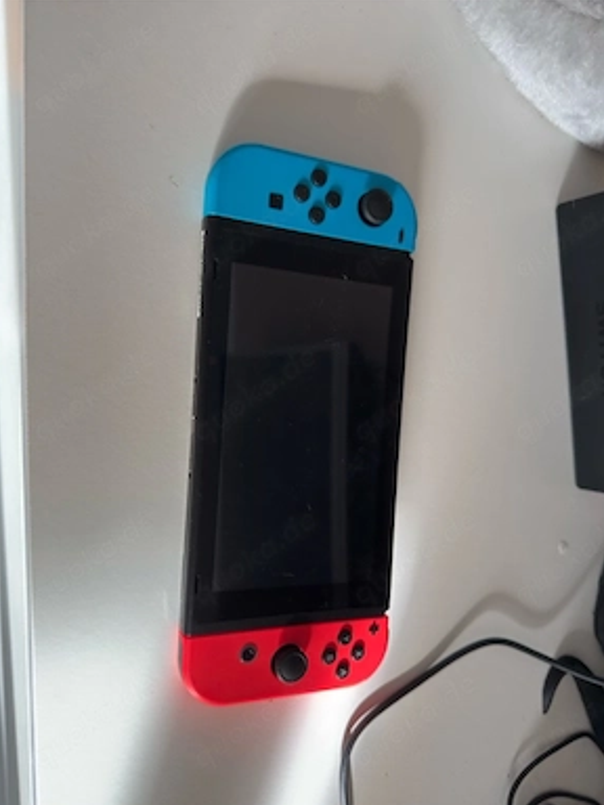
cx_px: 300
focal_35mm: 25
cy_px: 417
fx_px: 582
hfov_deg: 54.9
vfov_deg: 69.4
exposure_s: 1/279
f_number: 1.78
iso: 64
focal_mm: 6.76
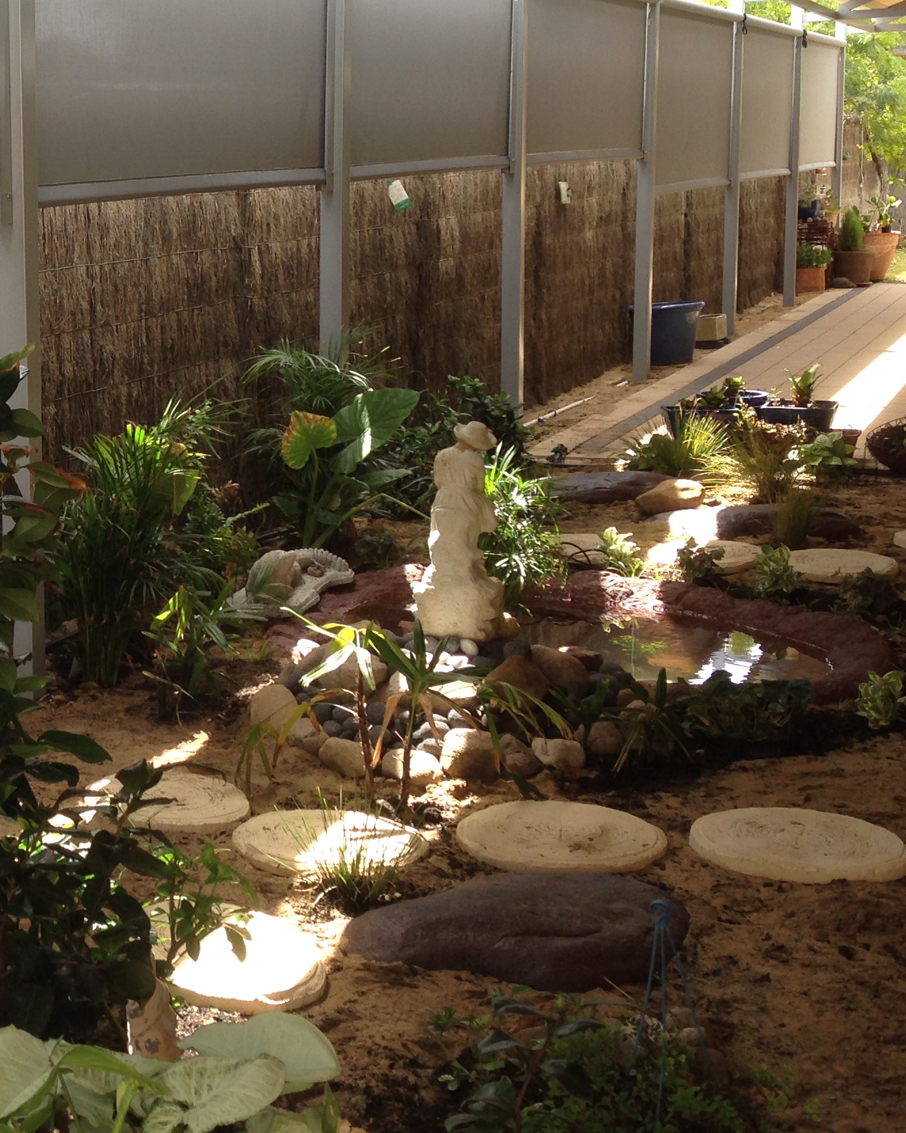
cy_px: 411
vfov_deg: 29.9
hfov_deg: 22.4
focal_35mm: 63
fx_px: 2112
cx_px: -164
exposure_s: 1/153
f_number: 2.4
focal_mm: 4.12
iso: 50
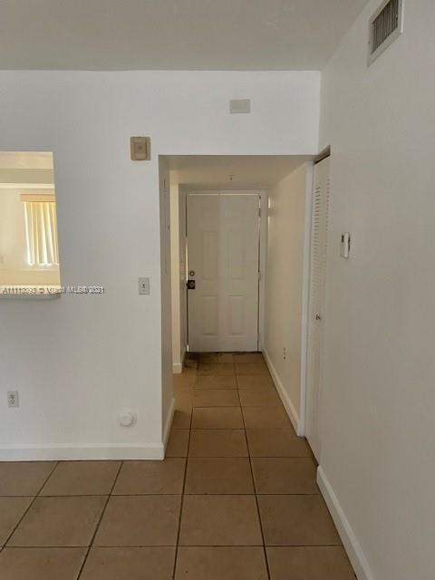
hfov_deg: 53.1
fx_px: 436
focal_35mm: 26
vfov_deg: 67.3
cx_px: 218
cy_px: 290
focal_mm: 4.2
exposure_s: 1/59
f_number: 1.6
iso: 500
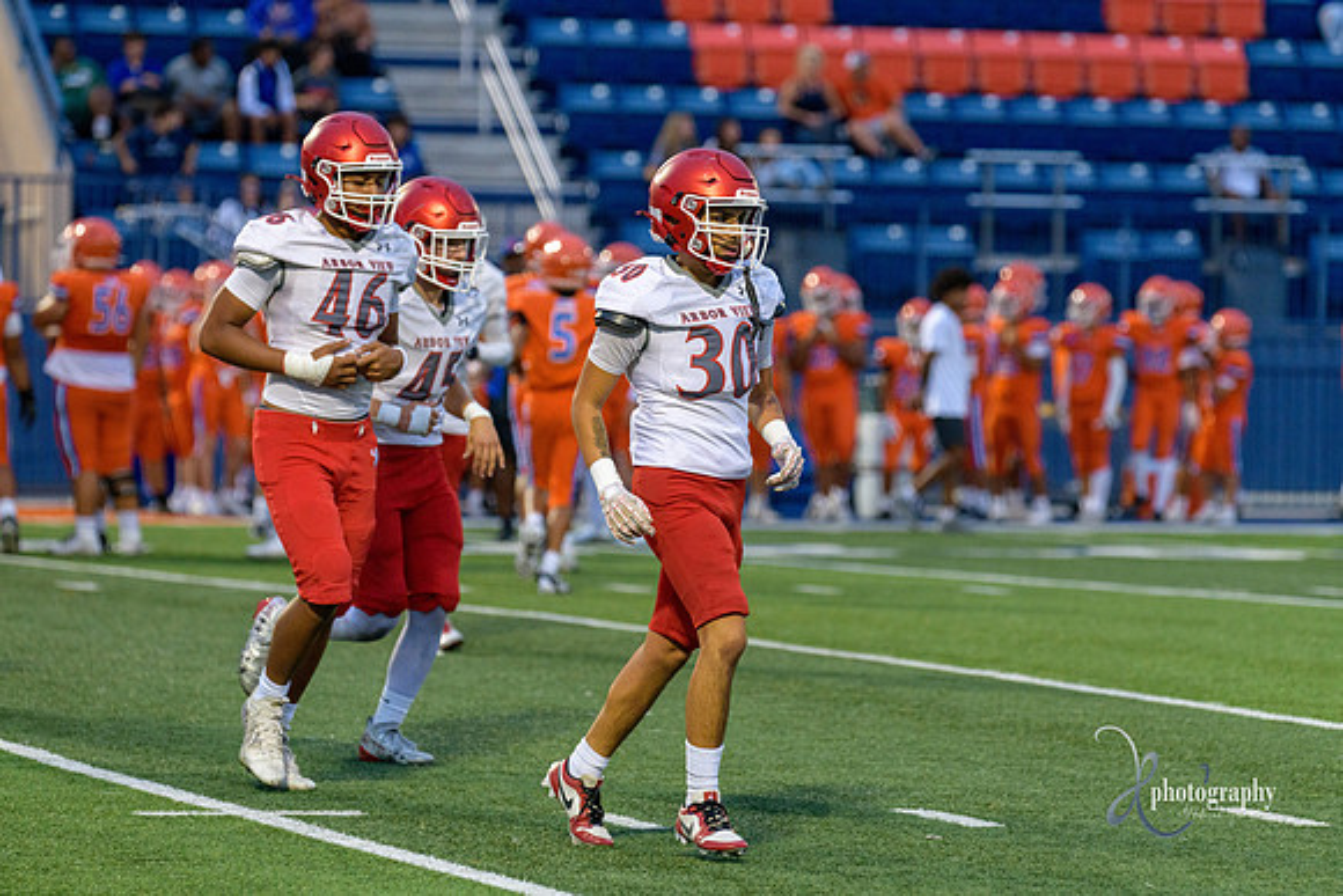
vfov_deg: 6.2
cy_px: 448
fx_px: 8209
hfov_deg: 9.4
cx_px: 672
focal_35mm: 220
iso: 1250
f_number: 4
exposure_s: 1/800
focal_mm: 220
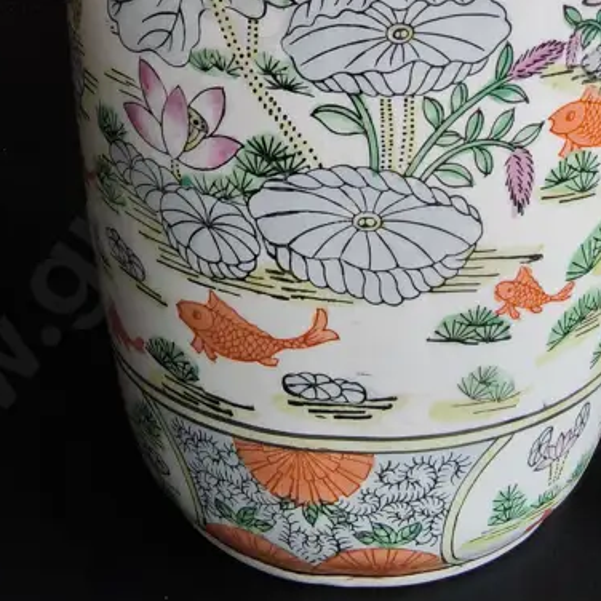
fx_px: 1277
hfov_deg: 26.5
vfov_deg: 24.3
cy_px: -96
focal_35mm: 65
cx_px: 347
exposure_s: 1/100
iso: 100
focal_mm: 2.87
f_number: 2
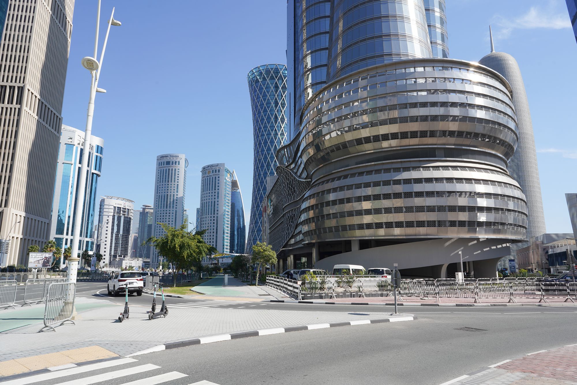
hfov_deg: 73.7
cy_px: 192
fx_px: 385
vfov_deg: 53.1
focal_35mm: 24
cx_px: 288
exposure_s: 1/100
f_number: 14
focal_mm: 24
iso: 100
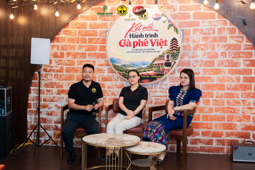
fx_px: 319
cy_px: 85
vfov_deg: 29.9
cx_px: 128
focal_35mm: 45
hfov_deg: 43.6
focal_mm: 45
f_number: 5
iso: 1600
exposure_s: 1/125
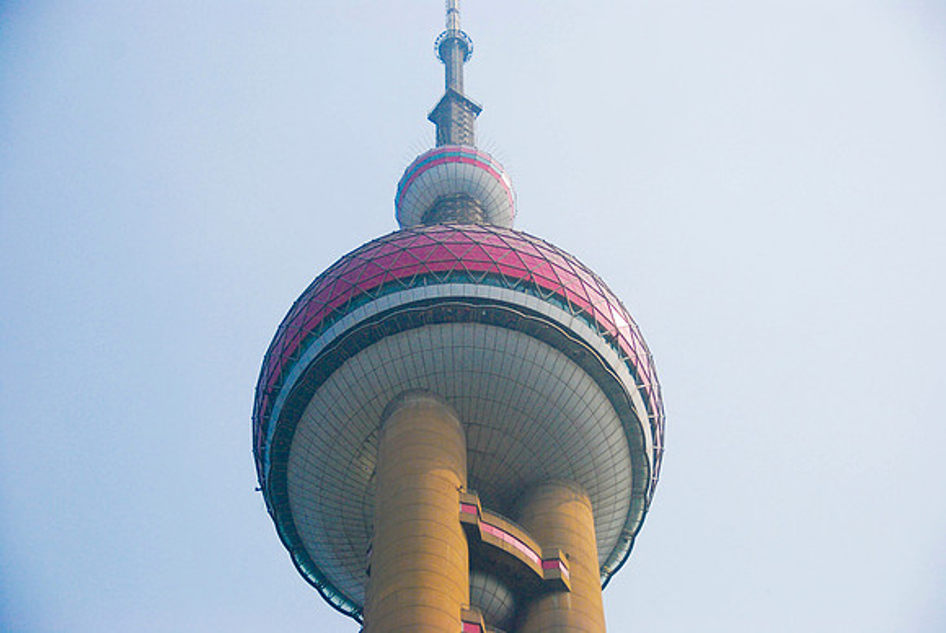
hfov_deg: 20.9
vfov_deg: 14.1
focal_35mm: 98
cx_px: 473
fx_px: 2565
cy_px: 316
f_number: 5
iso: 320
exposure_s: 1/1600
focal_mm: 65
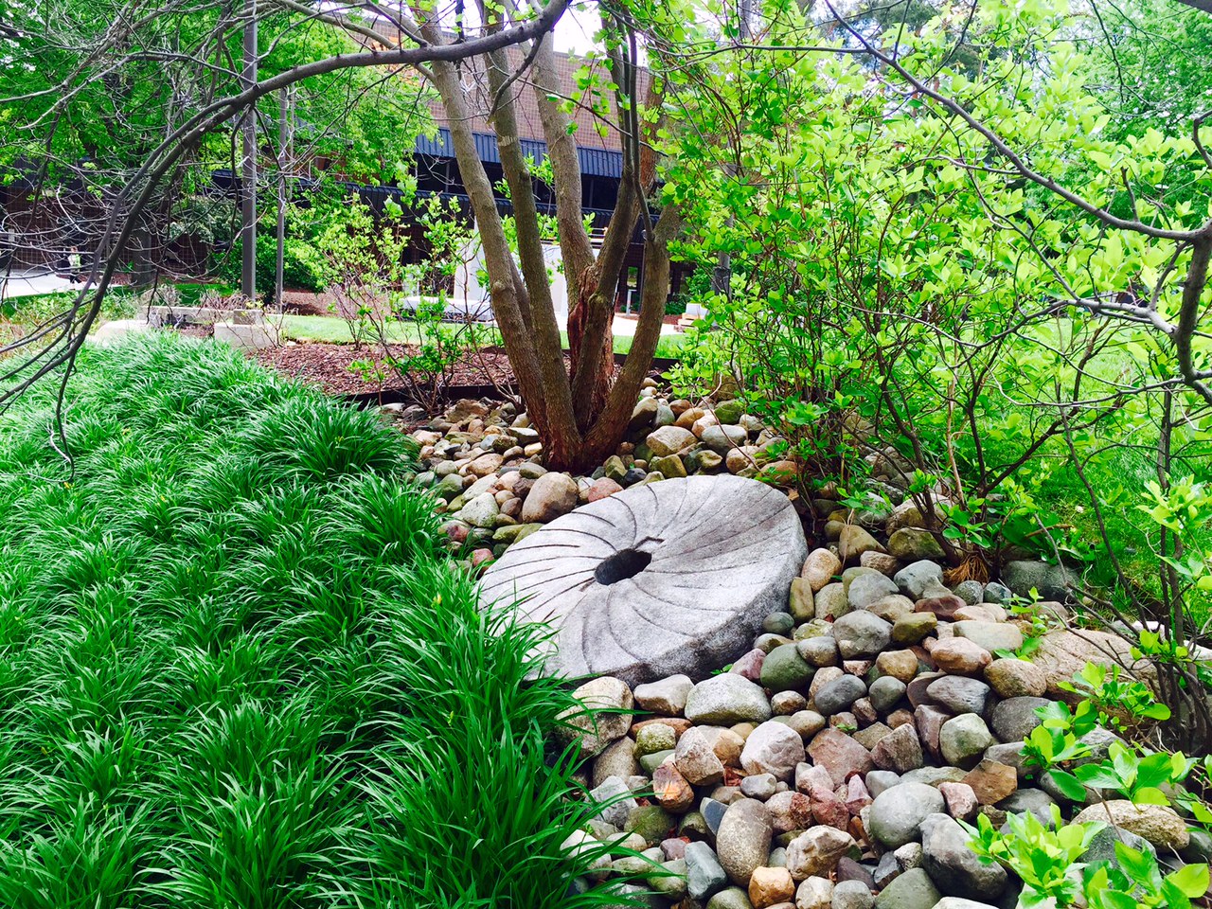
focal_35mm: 29
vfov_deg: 48.2
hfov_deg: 61.7
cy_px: 454
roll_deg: -4.2
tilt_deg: -8.2
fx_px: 1015
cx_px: 606
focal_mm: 4.15
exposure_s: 1/476
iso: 32
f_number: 2.2
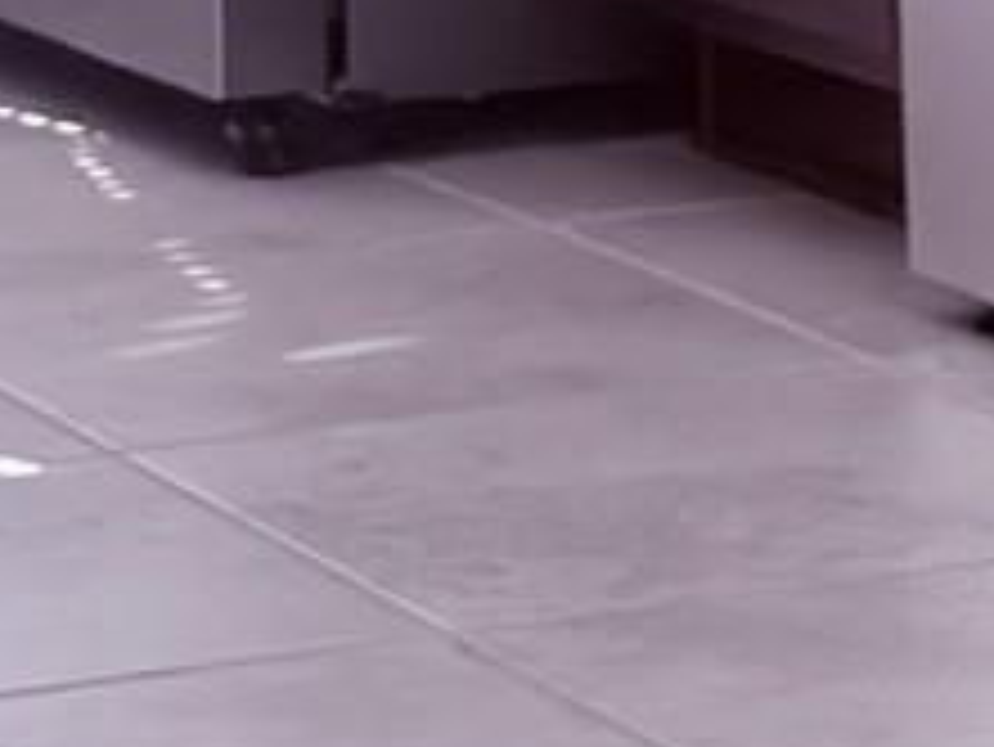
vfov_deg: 5.0
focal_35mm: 282
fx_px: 8102
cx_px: 533
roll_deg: +1.4
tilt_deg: +2.0
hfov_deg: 7.0
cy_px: -1460
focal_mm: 6.76
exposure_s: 1/120
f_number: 1.78
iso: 160
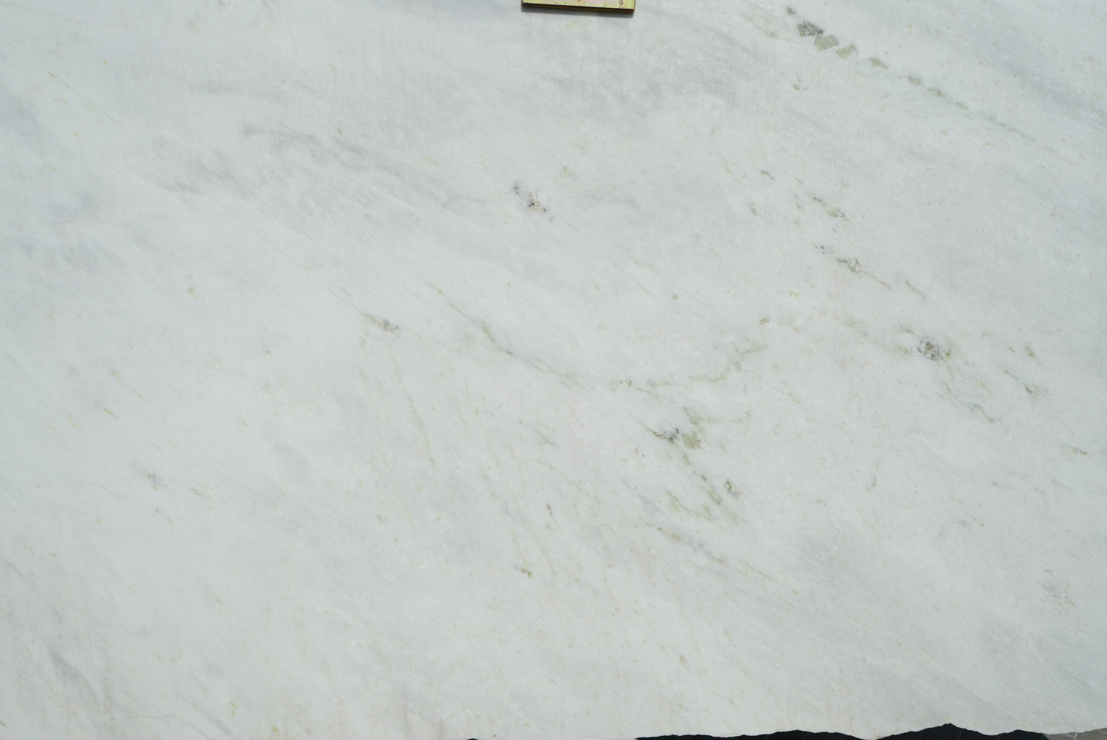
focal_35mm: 35
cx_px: 554
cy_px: 370
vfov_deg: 37.9
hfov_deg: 54.4
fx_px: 1077
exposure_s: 1/800
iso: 400
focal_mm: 35
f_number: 14
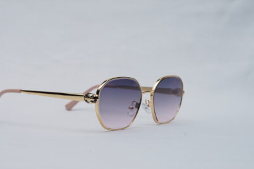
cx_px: 103
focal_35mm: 76
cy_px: 86
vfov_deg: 17.9
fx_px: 536
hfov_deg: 26.6
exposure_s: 1/160
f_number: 9
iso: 100
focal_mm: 50
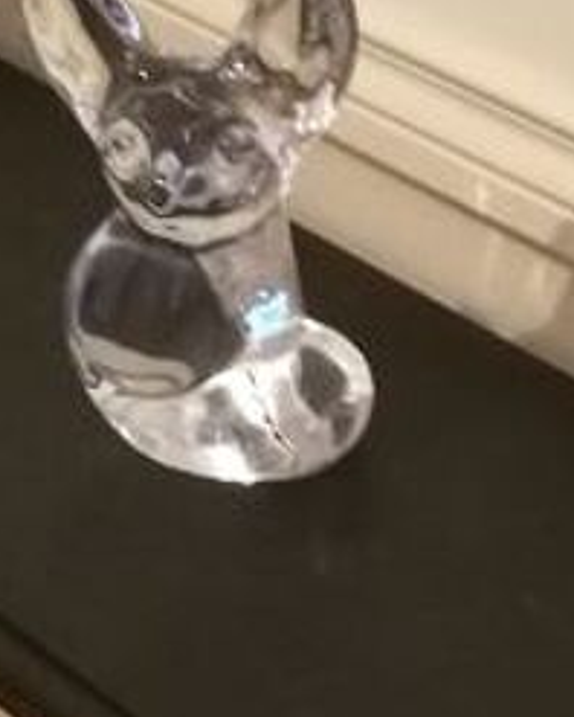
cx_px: 383
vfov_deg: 13.2
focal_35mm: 142
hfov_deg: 10.9
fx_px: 3012
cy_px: 837
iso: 500
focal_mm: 4.5
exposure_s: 1/20
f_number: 2.2
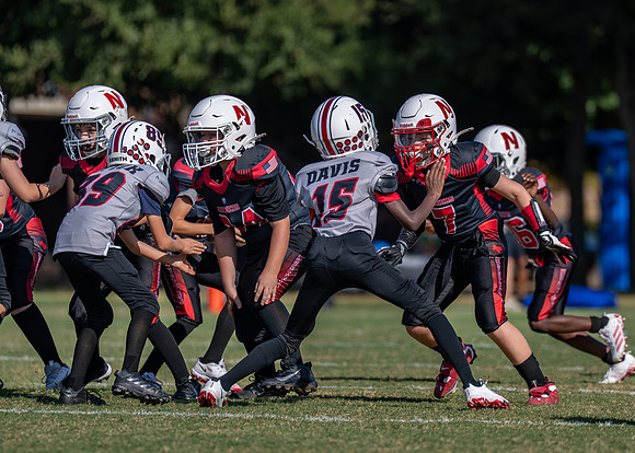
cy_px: 202
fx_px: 7101
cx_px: 426
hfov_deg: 5.1
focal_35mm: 394
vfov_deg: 3.7
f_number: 2.8
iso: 100
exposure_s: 1/2500
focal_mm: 200
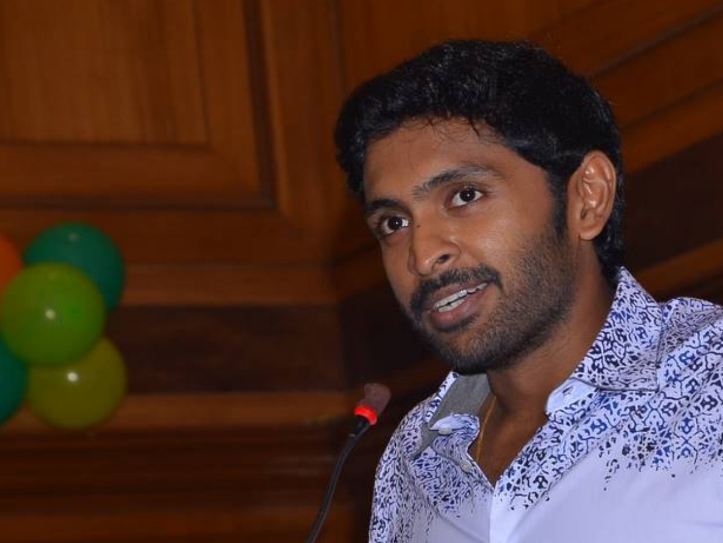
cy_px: 392
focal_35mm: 252
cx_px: 487
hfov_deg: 7.9
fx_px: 5261
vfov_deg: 5.9
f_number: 10
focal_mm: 105
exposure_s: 1/125
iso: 800
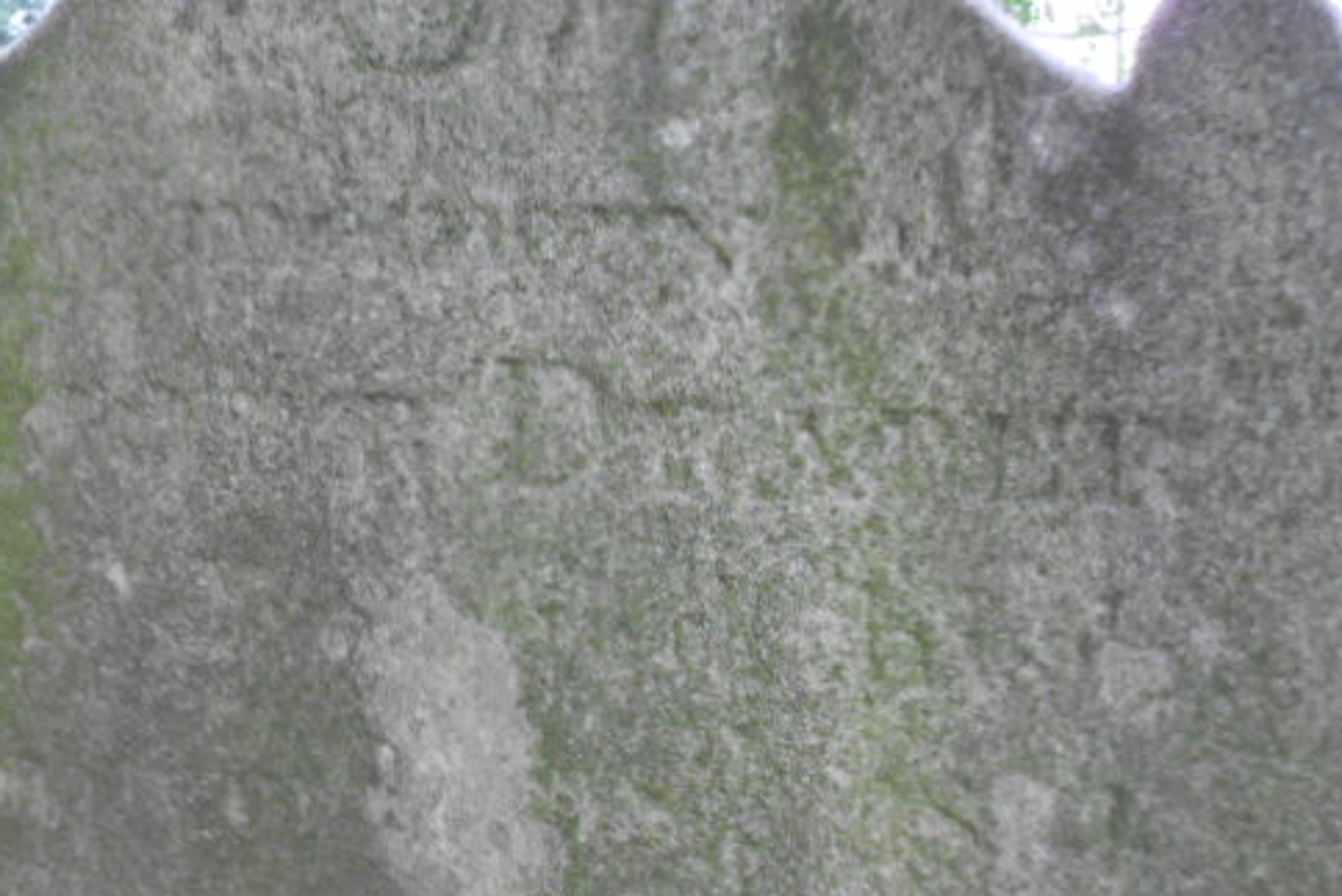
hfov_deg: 26.2
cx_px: 518
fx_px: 2871
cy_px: 599
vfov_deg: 17.7
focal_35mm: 77
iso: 400
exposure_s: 1/15
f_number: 4.9
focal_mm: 10
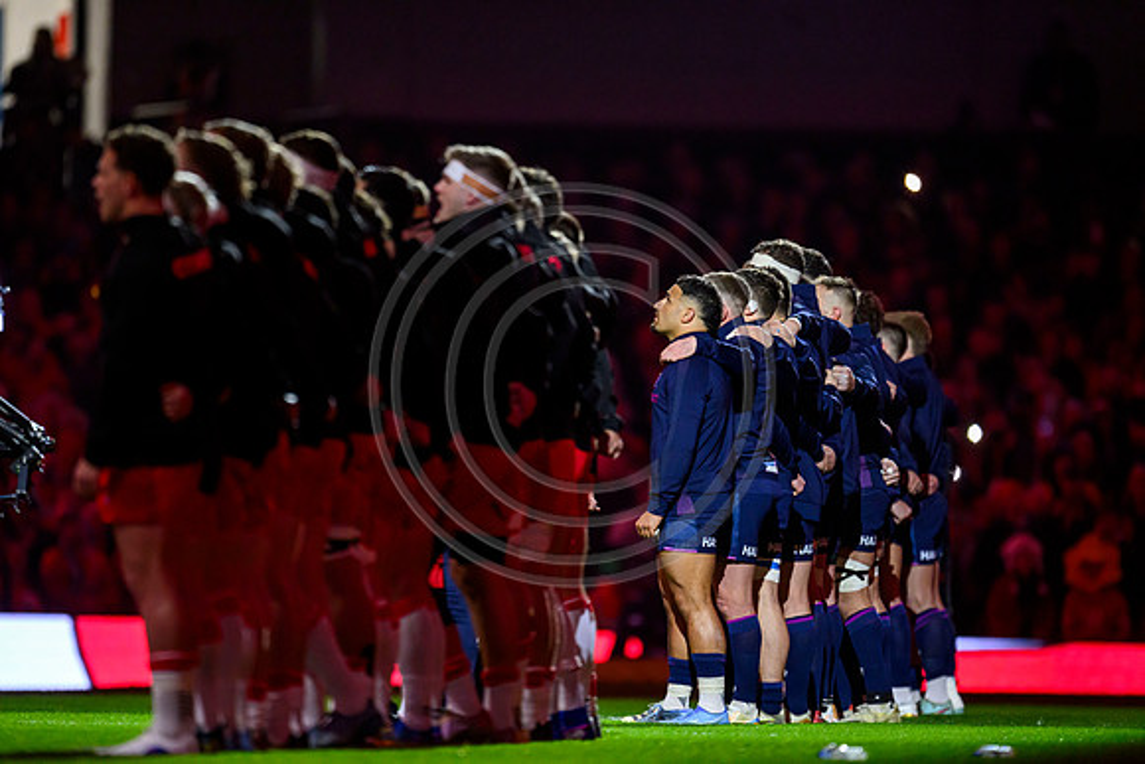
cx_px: 572
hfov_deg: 3.7
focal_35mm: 560
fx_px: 17814
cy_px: 382
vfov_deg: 2.5
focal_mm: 560
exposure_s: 1/400
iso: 6400
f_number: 4
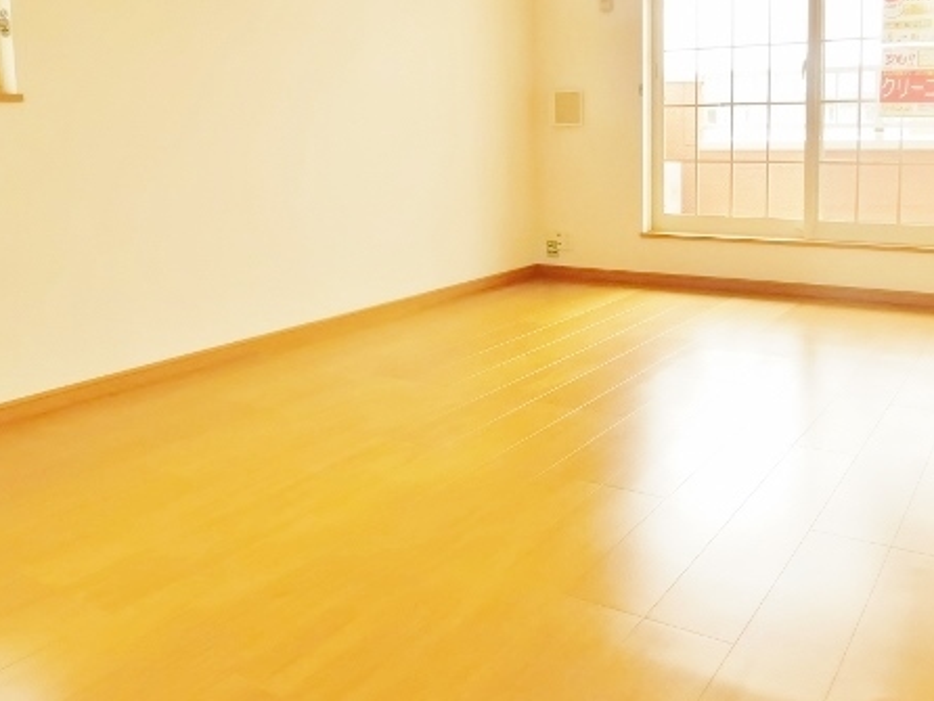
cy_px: 234
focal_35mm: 33
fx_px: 891
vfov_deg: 42.4
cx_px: 515
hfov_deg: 55.2
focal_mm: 4
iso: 125
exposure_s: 1/100
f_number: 3
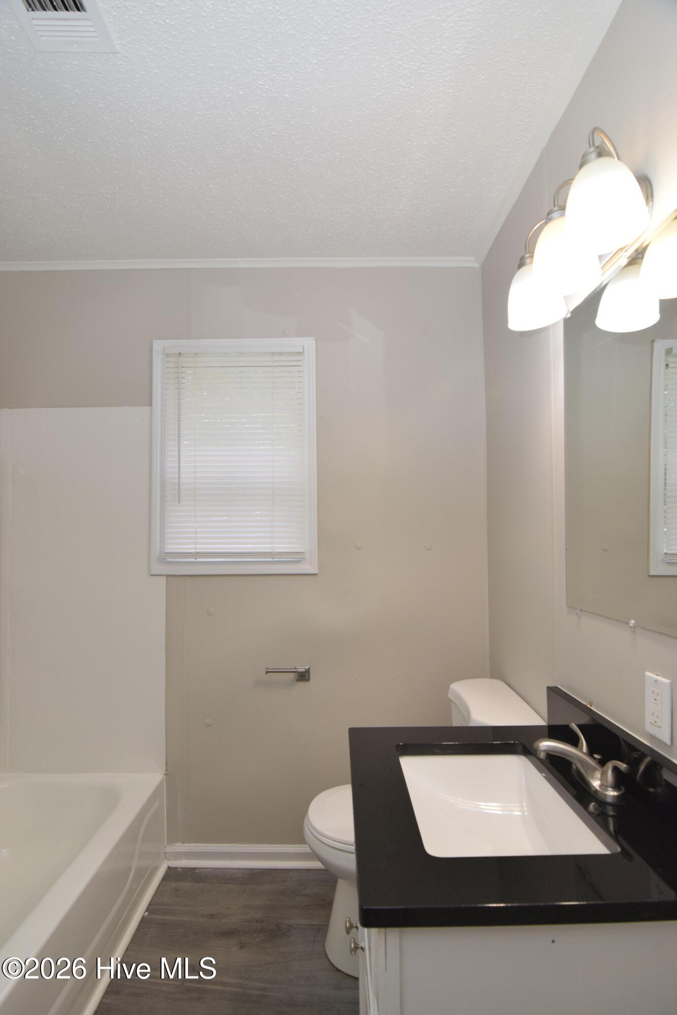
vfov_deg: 95.0
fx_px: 465
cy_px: 508
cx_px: 338
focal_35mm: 16
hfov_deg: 72.0
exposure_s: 1/125
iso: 720
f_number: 5.6
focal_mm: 11
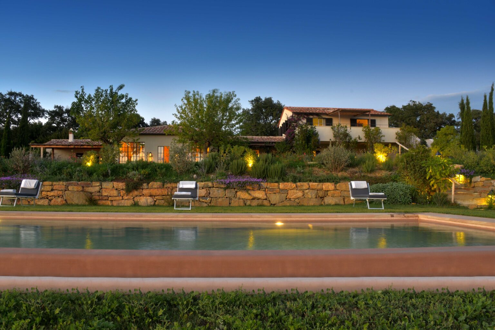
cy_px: 165
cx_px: 248
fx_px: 385
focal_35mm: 28
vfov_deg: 46.4
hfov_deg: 65.5
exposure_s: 1/8
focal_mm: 28
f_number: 9
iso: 400
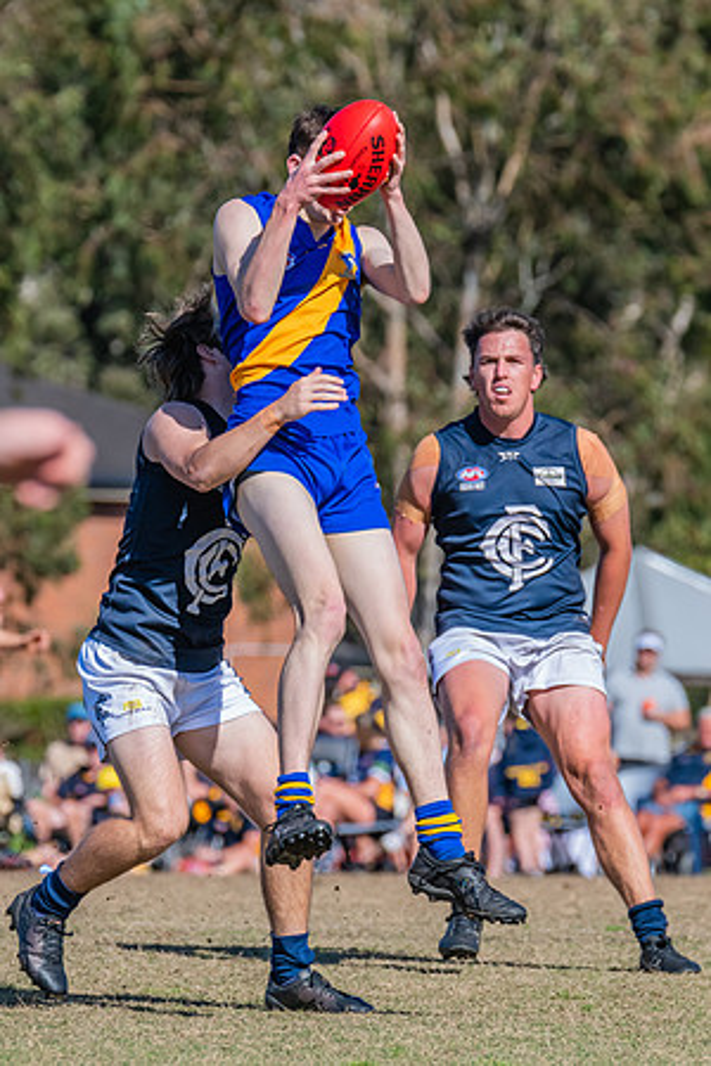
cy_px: 533
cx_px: 288
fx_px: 14722
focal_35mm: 497
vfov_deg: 4.1
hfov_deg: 2.8
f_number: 9
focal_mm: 330
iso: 800
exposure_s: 1/2000
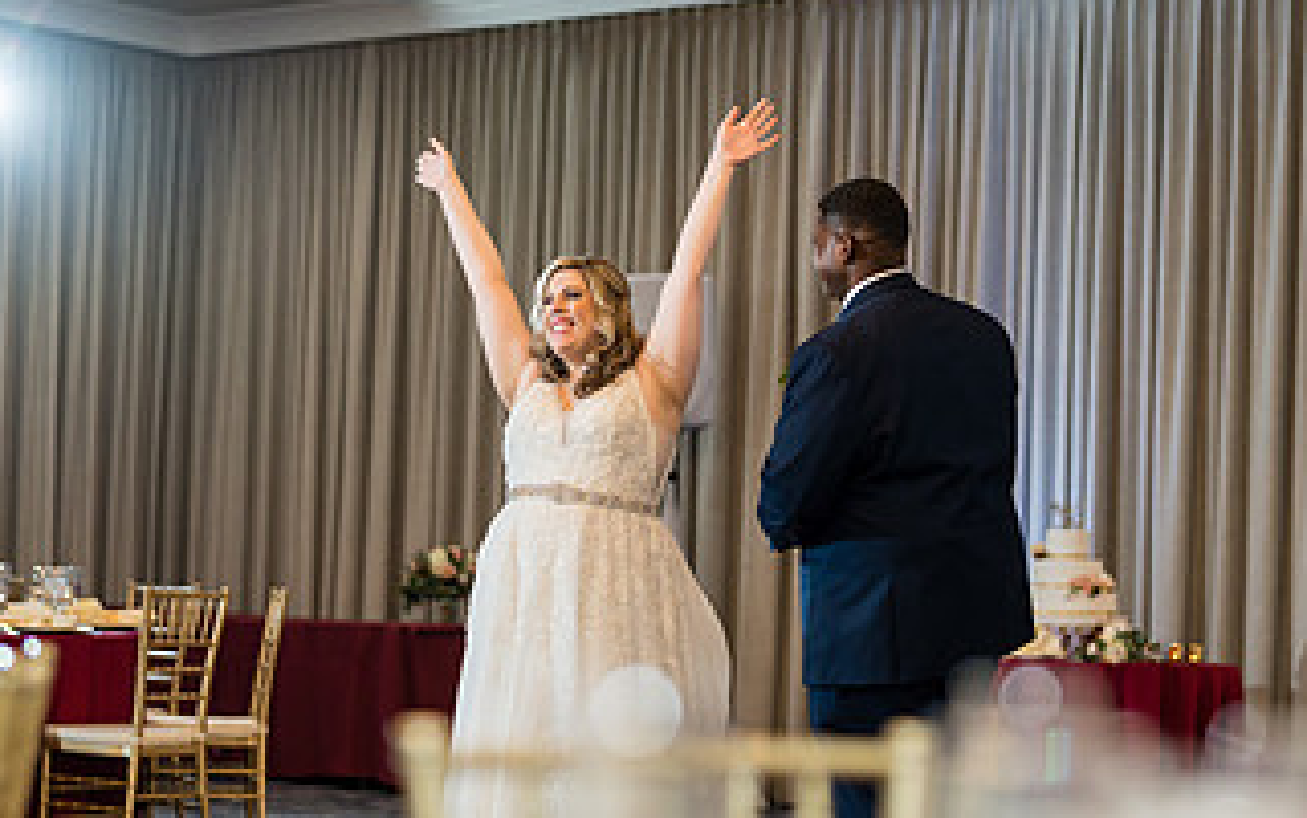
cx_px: 713
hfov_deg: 22.5
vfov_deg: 14.2
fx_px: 3279
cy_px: 417
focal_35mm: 92
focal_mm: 50
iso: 500
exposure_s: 1/250
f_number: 1.4
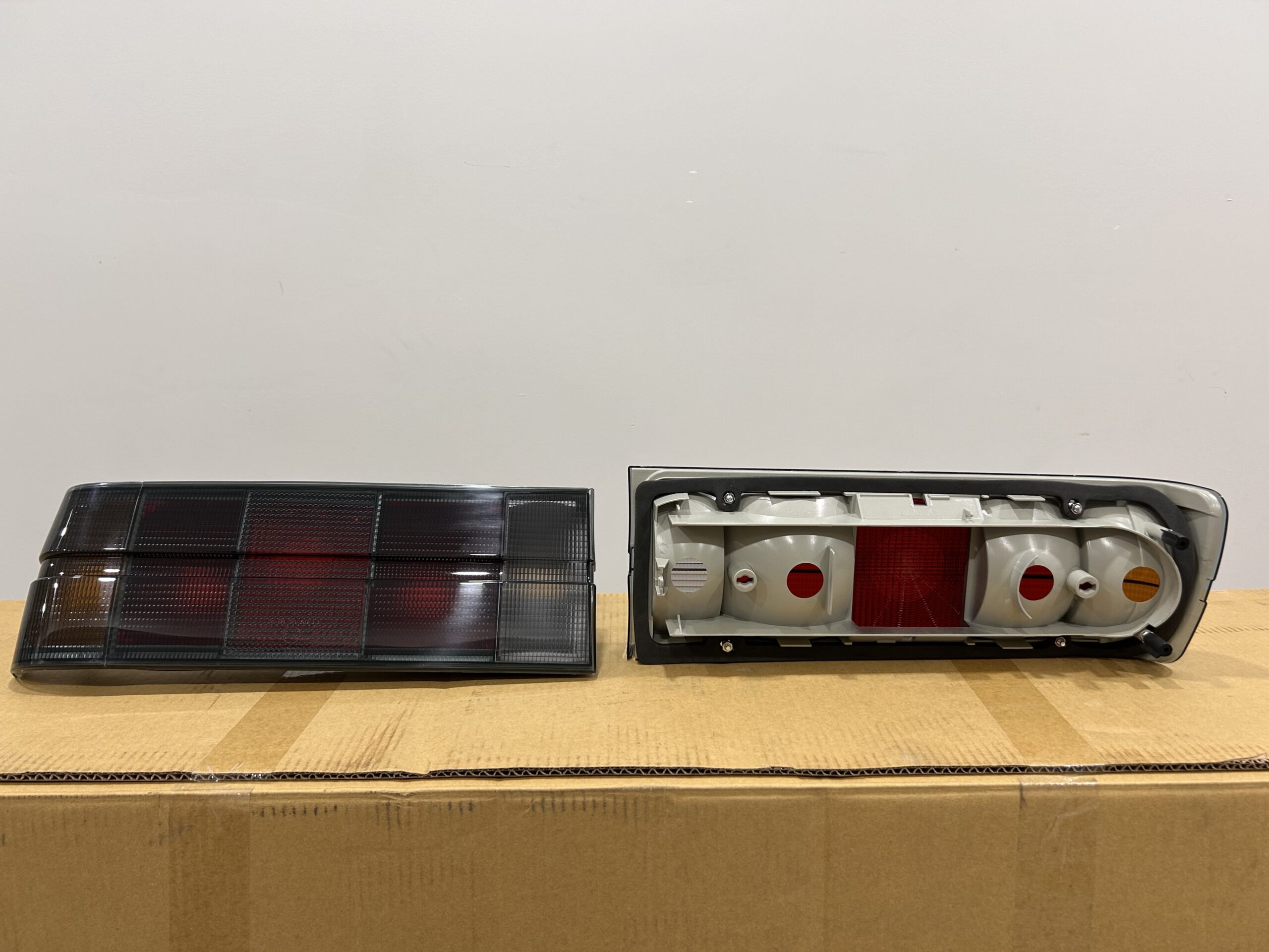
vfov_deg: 53.1
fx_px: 953
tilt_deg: -10.6
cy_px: 476
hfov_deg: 67.3
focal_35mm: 26
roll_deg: -0.5
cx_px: 634
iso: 64
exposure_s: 1/60
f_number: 1.5
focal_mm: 5.7
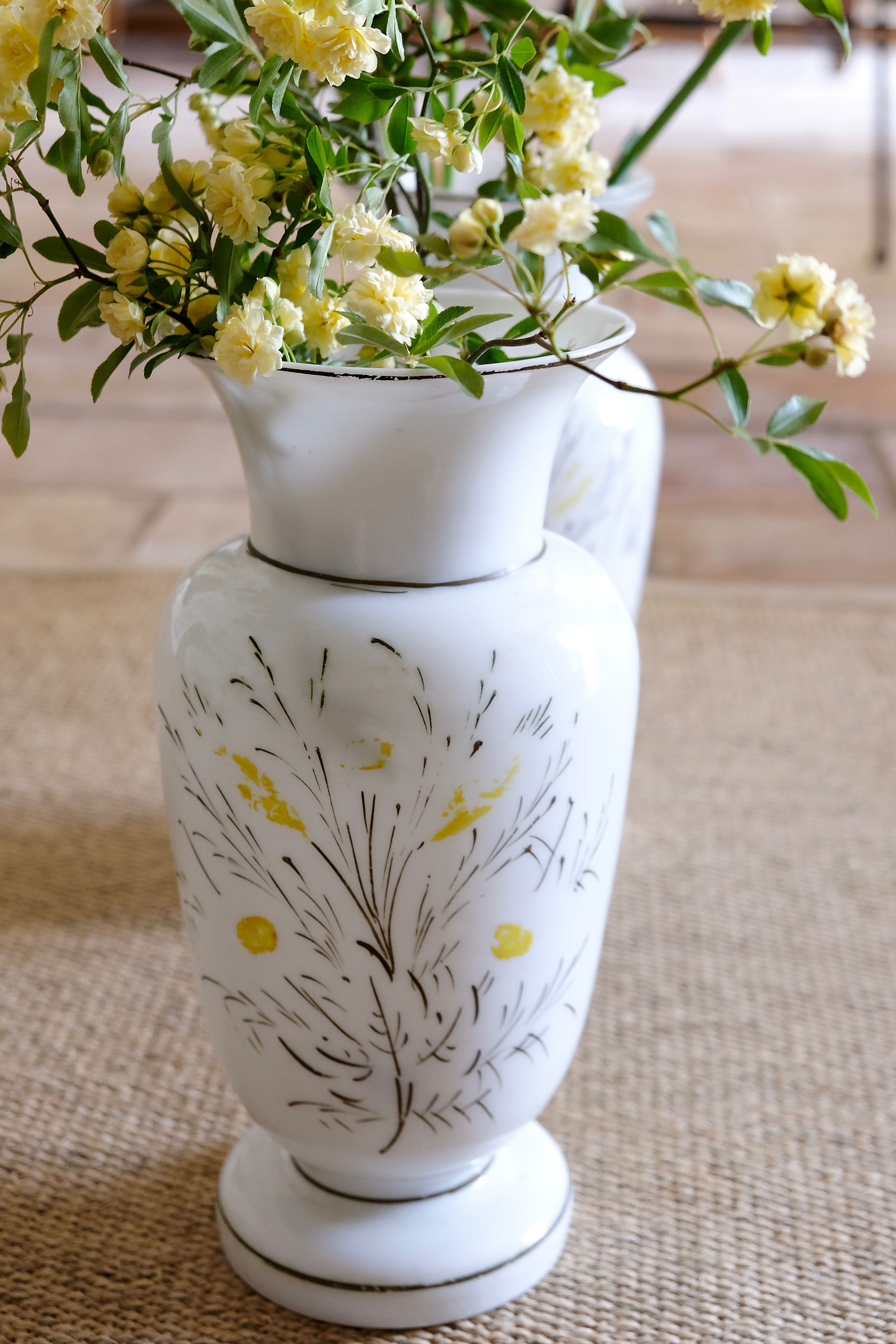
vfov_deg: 38.1
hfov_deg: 26.0
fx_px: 1941
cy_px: 597
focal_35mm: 52
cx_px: 415
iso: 1250
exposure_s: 1/60
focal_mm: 30.2
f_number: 4
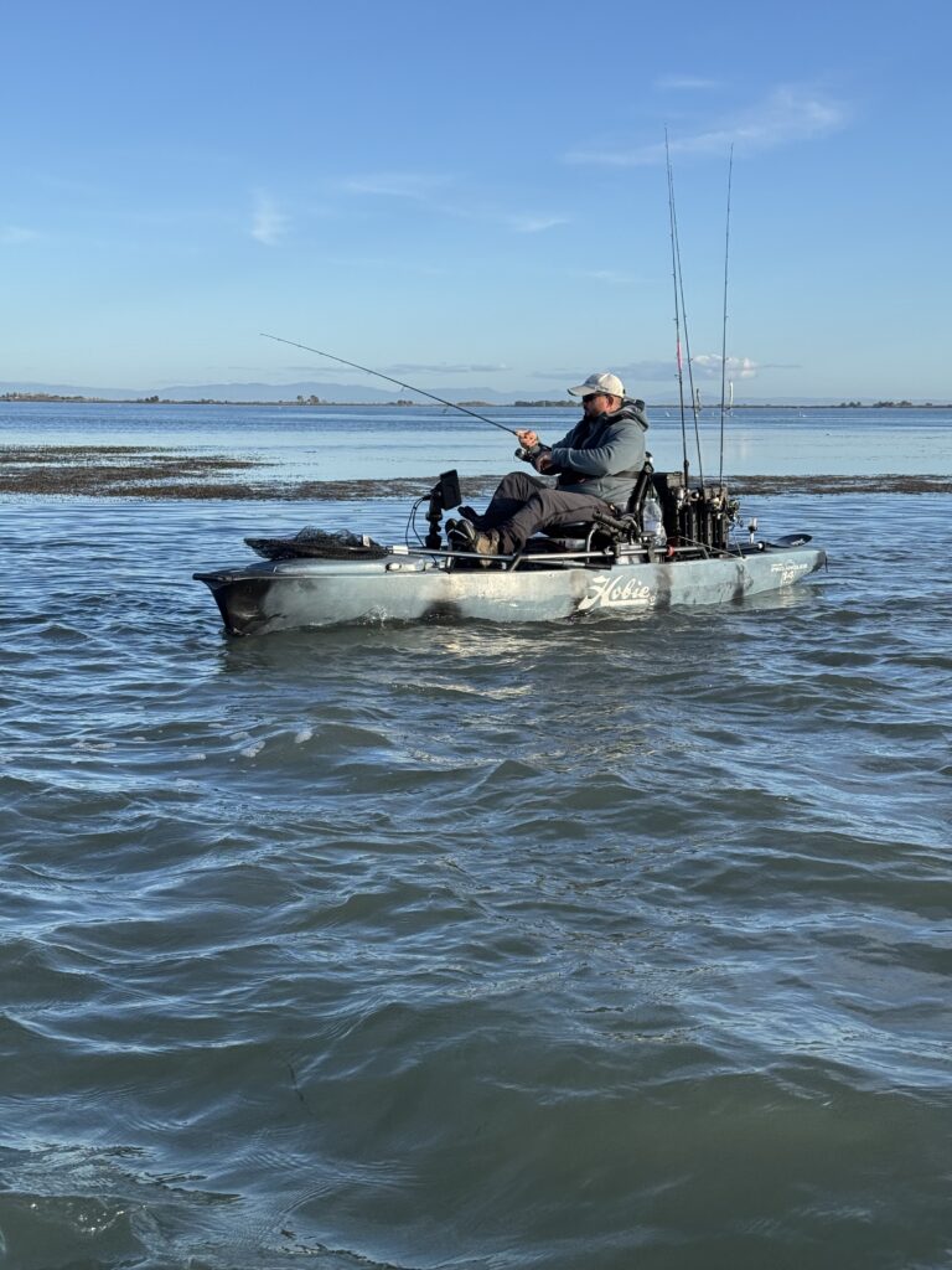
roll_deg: -1.8
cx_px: 476
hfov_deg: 30.3
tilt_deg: -9.2
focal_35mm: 48
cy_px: 635
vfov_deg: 39.7
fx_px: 1760
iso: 64
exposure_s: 1/2717
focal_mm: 6.76
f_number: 1.78
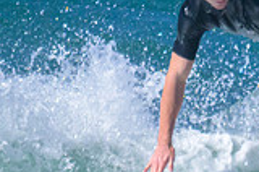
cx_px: 409
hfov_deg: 0.6
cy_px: 204
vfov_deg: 0.4
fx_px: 24750
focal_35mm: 3447
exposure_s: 1/2000
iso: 3600
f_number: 11
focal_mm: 800
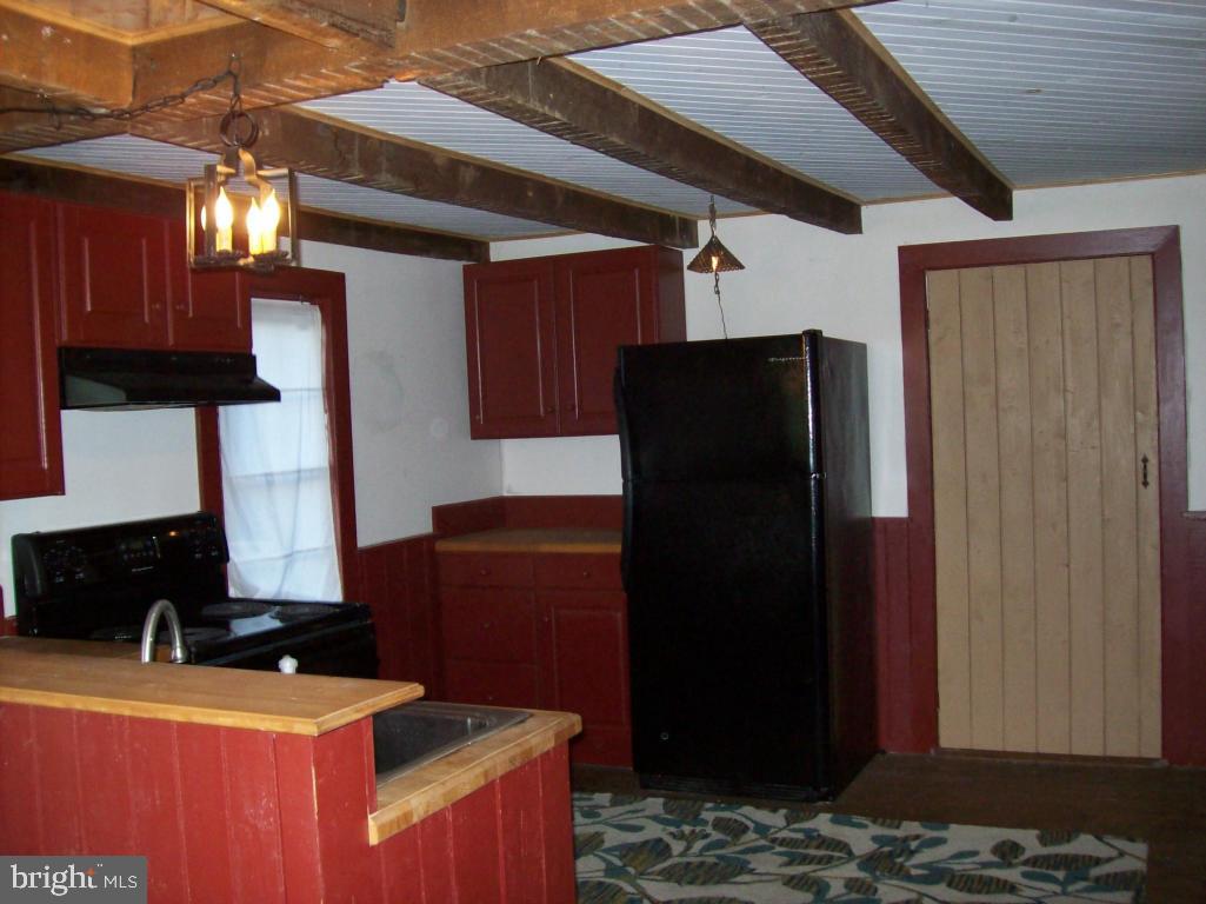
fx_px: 1254
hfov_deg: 51.4
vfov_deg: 39.6
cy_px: 452
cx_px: 603
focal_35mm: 36
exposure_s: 1/64
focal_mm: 6
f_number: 2.7
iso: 200
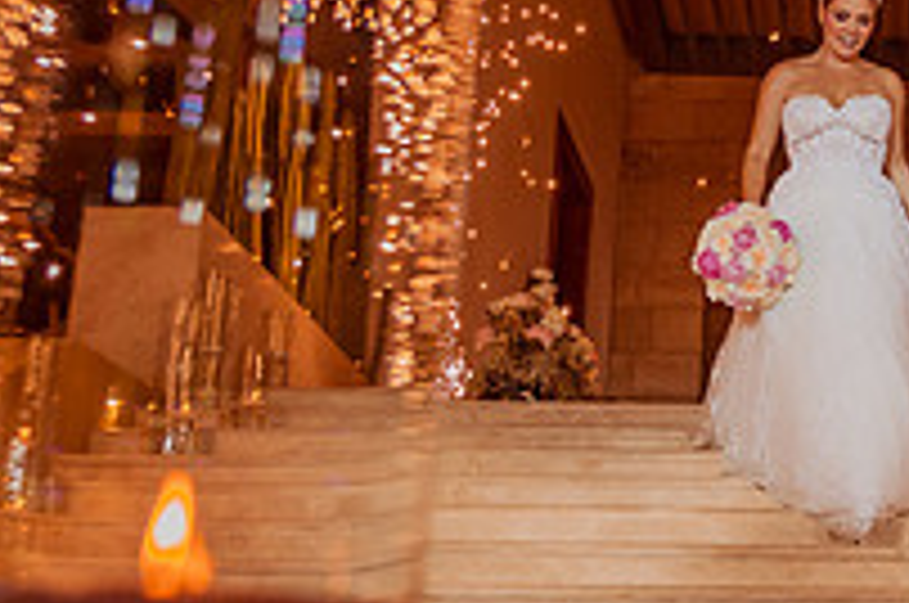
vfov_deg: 16.9
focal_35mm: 80
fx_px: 2017
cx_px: 1009
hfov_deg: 23.7
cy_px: 180
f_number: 4
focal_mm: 24
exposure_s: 1/640
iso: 1250
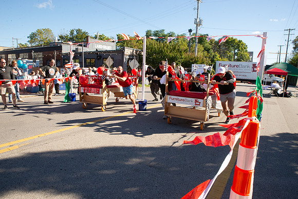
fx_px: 199
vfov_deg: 53.2
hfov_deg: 73.7
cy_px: 100
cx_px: 149
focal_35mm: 24
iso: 800
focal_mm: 24
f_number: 18
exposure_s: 1/125
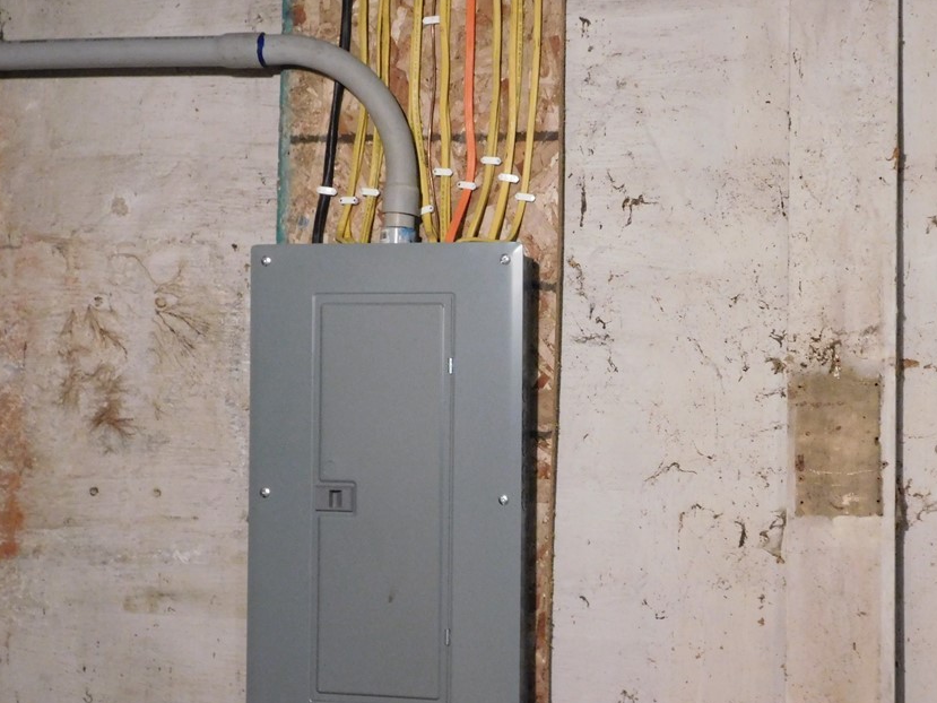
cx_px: 552
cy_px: 411
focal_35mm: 63
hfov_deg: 30.7
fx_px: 1706
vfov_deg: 23.3
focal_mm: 9
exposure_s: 1/8
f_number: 3.8
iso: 720
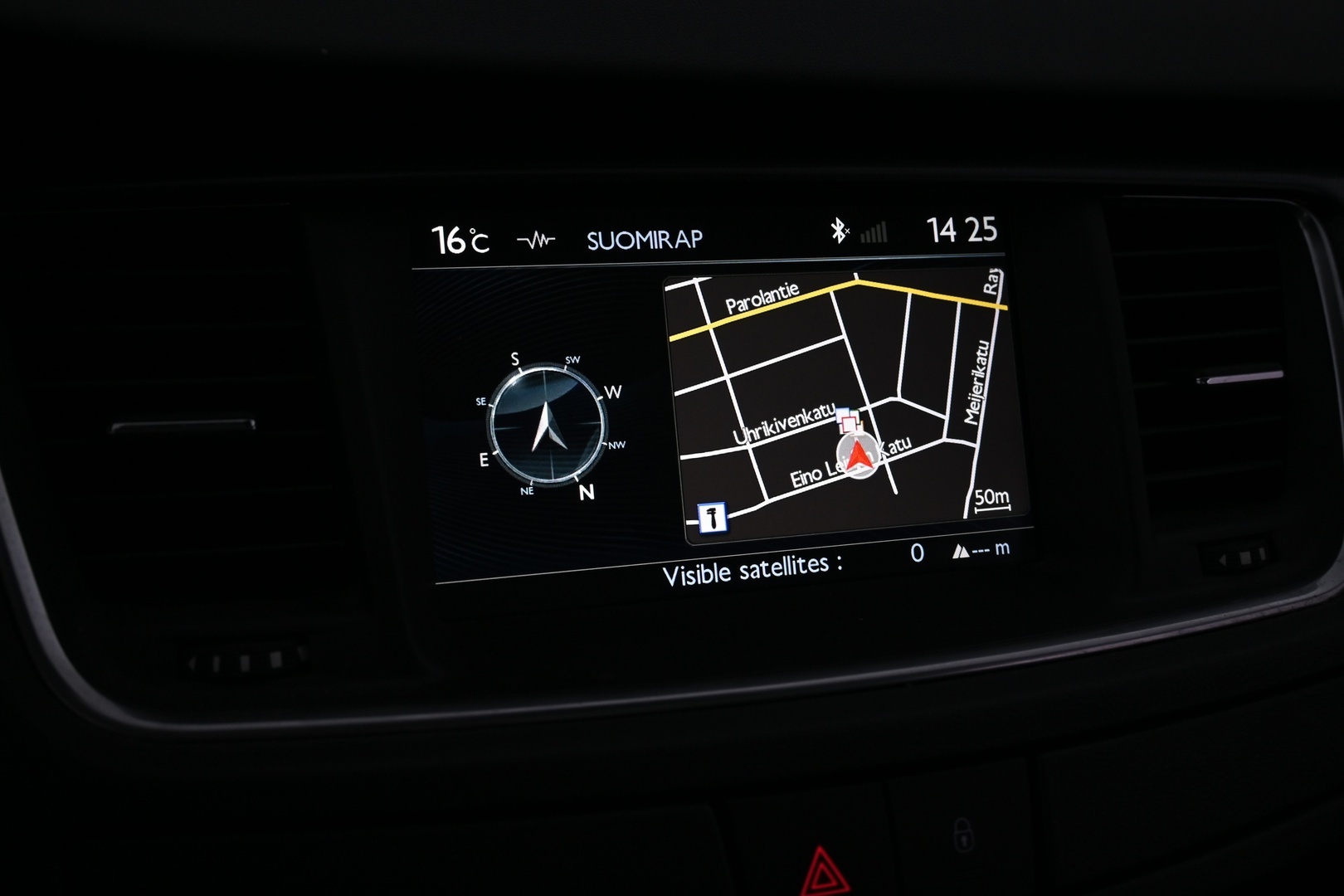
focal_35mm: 38
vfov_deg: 35.5
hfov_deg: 51.3
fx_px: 1400
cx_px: 672
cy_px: 448
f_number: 5
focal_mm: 25
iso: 320
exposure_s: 1/60
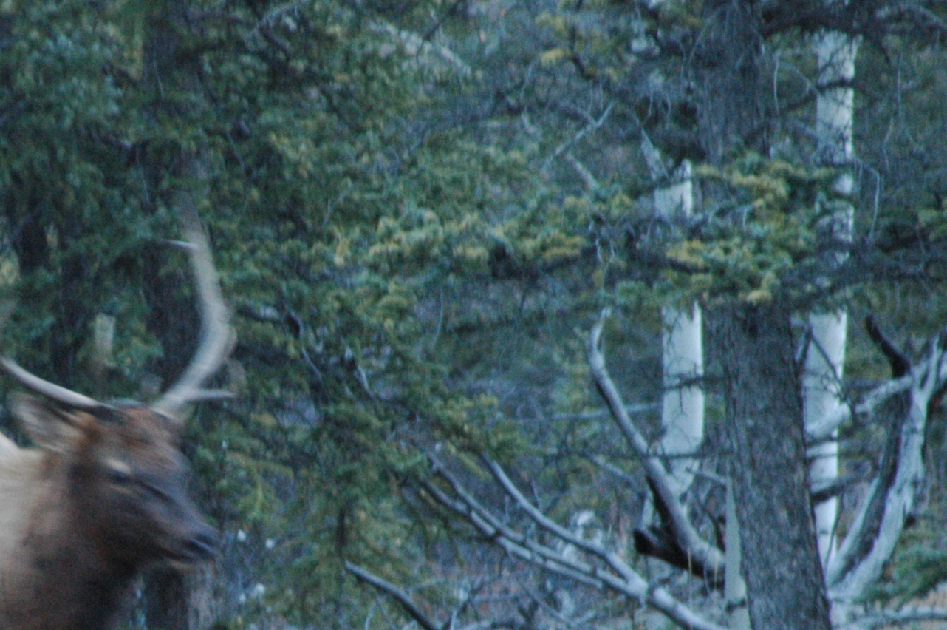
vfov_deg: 2.6
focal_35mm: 524
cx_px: 187
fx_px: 13770
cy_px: 520
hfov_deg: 3.9
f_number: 6.3
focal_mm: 200
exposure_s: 1/20
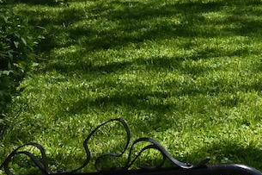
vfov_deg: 10.5
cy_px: -85
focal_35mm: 126
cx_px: 522
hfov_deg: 13.8
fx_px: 916
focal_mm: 20
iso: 800
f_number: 13
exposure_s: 1/640
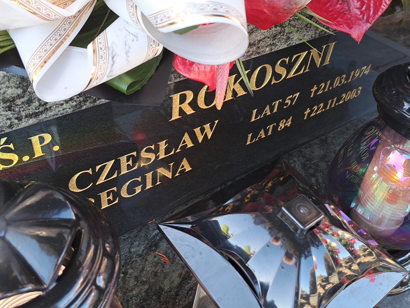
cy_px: 154
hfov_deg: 71.6
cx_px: 205
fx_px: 284
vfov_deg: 56.8
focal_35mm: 24
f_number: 1.8
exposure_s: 1/50
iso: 50
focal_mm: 5.23
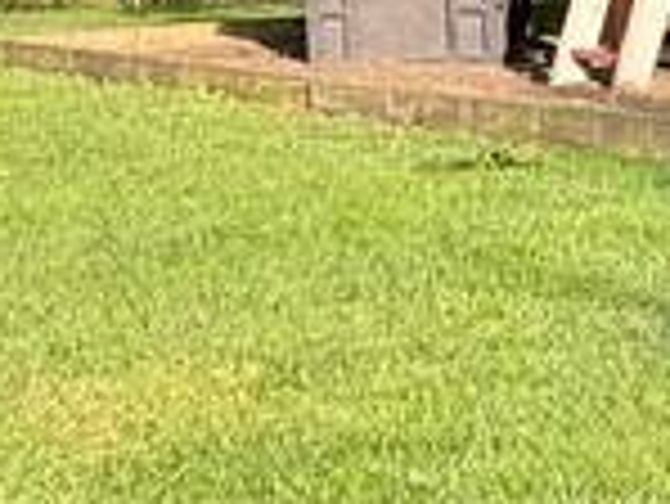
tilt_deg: -9.1
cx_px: 1700
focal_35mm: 165
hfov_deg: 10.1
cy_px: 112
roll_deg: +0.9
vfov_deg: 9.0
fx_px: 3196
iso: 80
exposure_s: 1/412
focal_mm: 6.76
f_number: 1.78
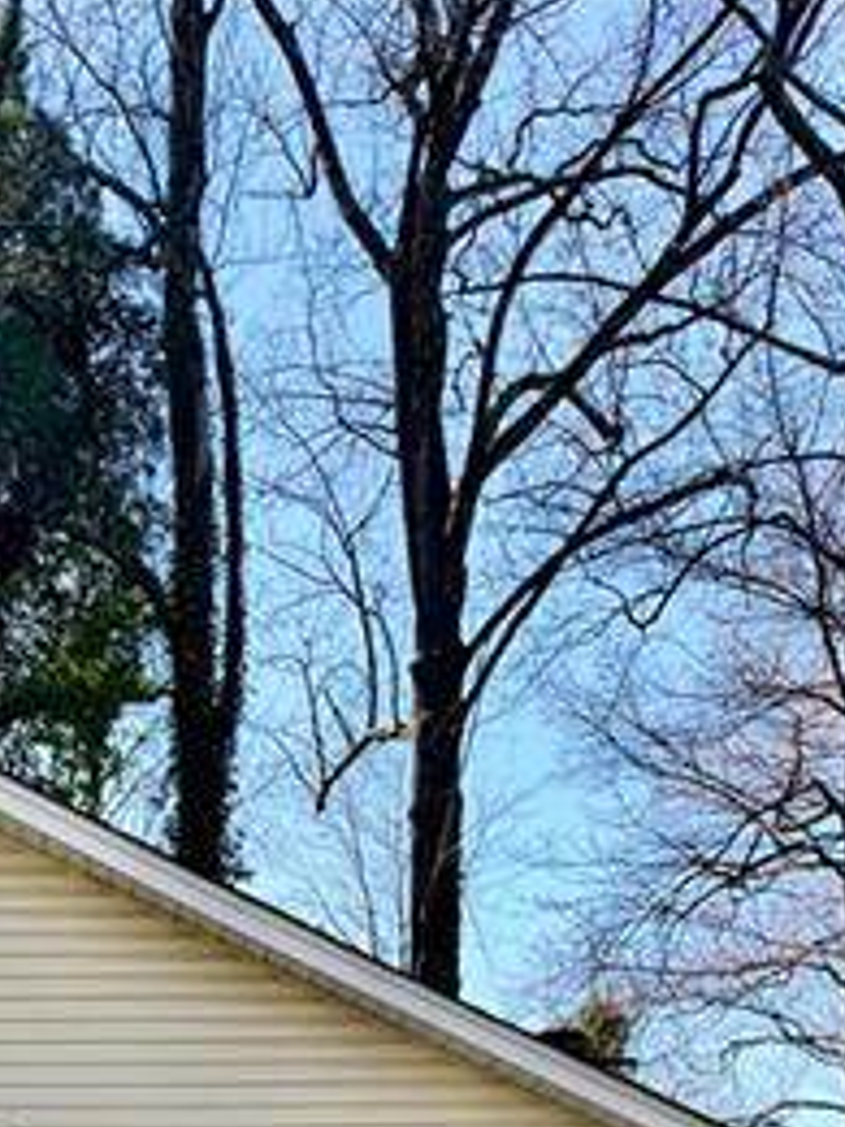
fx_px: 2311
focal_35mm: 71
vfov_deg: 22.7
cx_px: -74
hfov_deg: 19.9
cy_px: 1656
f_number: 1.78
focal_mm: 6.76
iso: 100
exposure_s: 1/1905
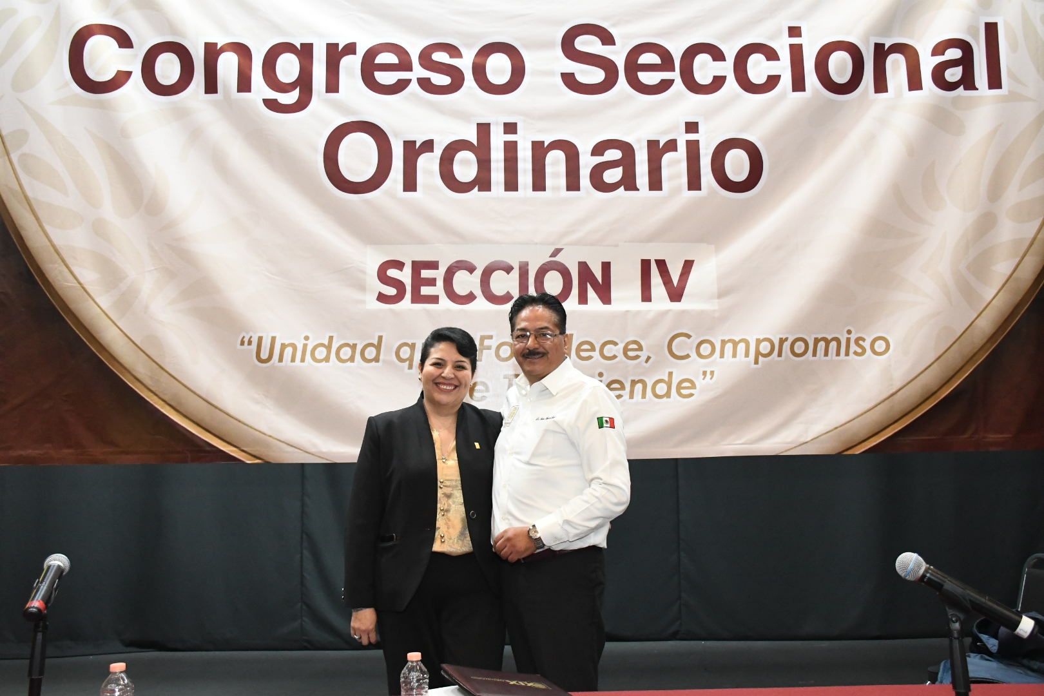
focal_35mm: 34
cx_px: 522
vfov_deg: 38.9
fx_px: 986
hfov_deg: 55.8
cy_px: 348
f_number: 5.6
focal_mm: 23
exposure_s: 1/125
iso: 5000
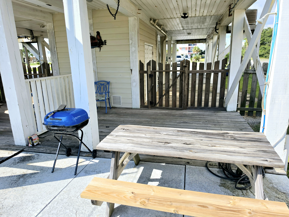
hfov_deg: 73.9
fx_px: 192
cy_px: 108
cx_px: 144
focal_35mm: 23
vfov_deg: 58.9
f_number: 1.4
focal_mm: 6.5
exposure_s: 1/10000
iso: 64
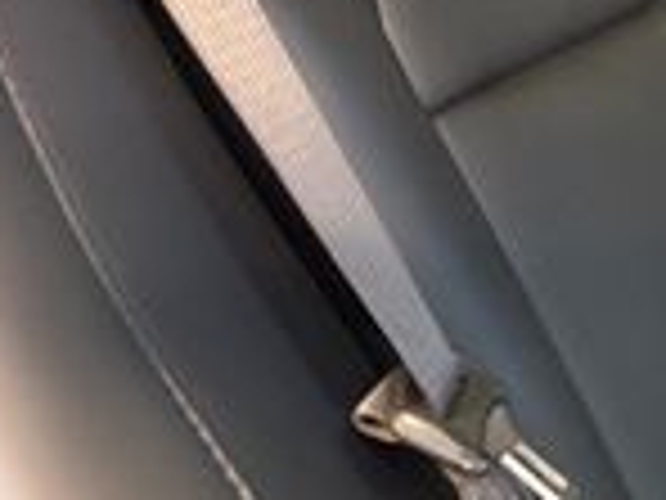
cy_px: -104
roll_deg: +0.6
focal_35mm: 104
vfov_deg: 13.8
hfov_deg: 15.3
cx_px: 1314
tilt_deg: -12.3
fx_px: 2001
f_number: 1.78
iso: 1000
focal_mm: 6.76
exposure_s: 1/40
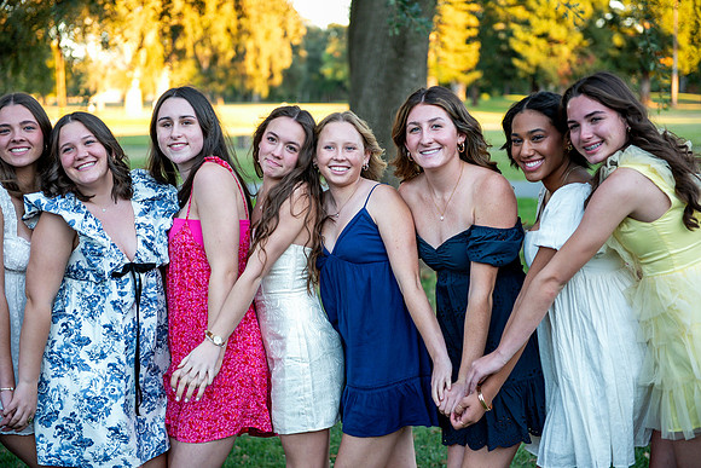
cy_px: 234
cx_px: 350
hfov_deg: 28.8
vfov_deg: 19.5
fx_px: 1363
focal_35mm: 70
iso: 1250
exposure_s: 1/500
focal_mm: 70
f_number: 2.8
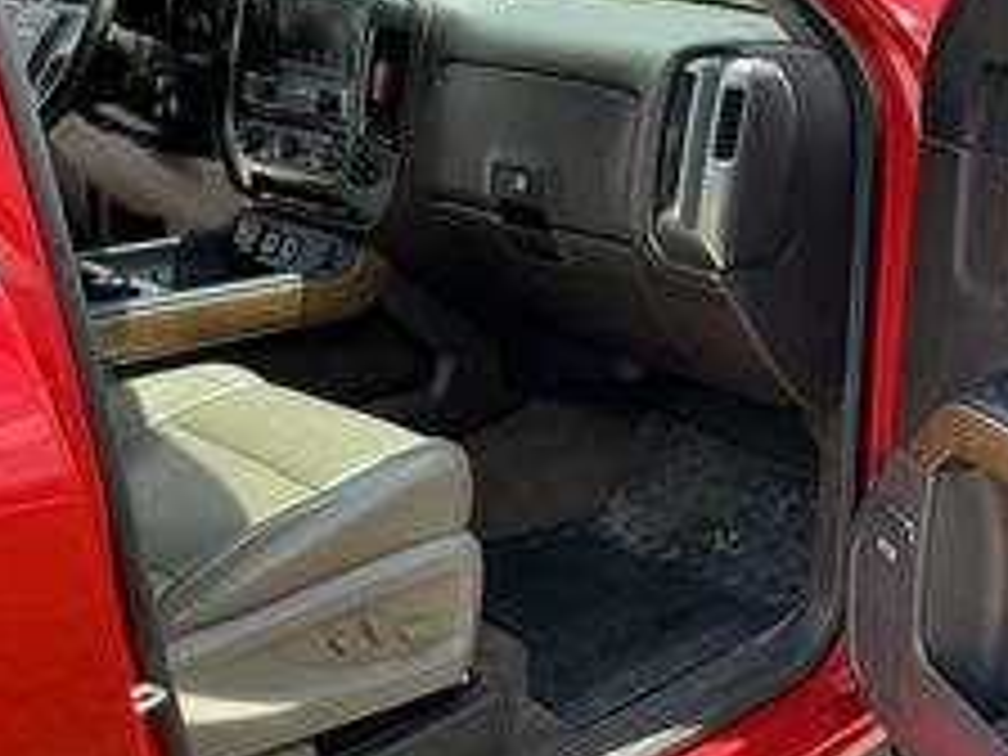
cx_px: 882
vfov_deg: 29.1
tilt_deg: -14.7
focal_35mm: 50
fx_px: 1456
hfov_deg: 36.2
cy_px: 436
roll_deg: -4.2
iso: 20
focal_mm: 3
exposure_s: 1/211
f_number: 1.8
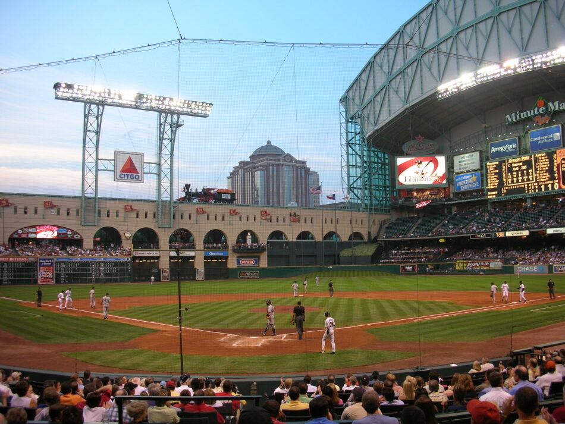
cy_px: 212
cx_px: 282
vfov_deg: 40.7
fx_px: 571
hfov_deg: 52.6
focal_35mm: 35
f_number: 3
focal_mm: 5.8
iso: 50
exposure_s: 1/48.7
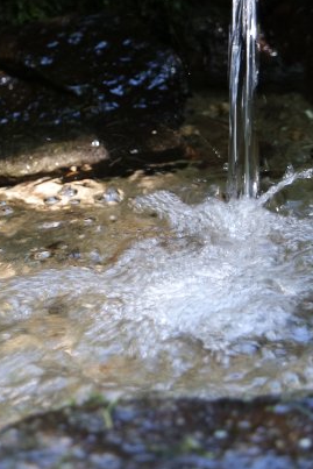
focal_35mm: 88
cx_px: 101
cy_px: 234
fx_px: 1147
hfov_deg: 15.5
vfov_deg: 23.1
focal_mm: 38
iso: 800
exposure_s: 1/60
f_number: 5
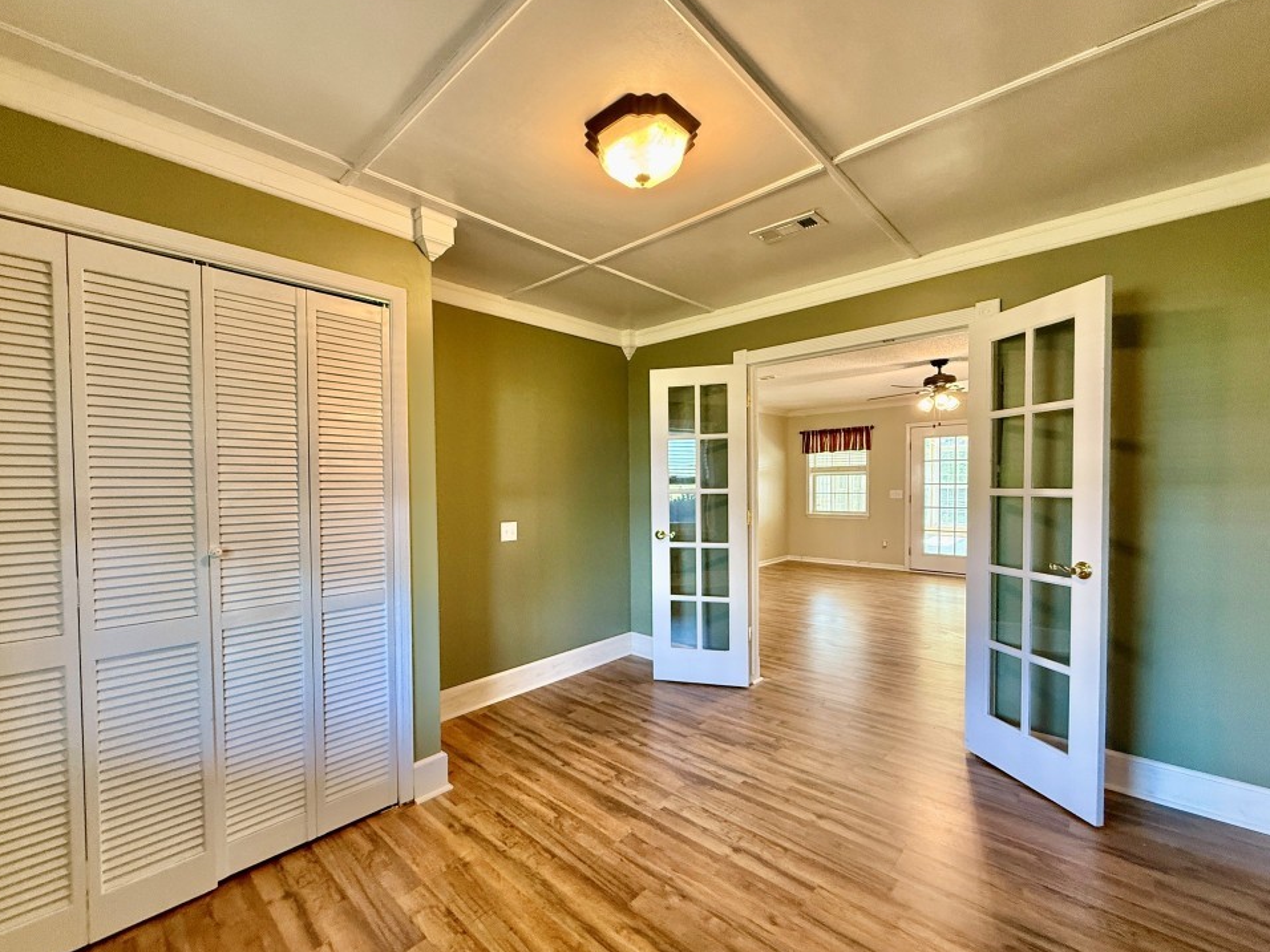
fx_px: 550
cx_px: 616
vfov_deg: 81.7
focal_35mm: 15
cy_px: 495
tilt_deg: -1.8
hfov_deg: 98.1
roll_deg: +0.1
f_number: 2.2
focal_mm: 2.22
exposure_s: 1/60
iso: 400
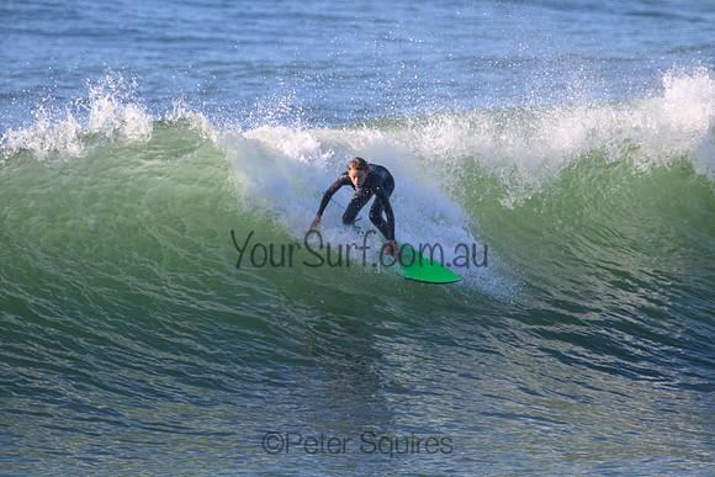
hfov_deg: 2.6
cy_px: 238
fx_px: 15892
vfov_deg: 1.7
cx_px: 358
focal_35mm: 800
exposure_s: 1/2000
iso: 2800
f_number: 11
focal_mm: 800
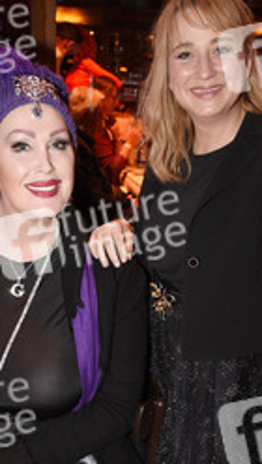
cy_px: 329
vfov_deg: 37.8
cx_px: 144
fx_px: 665
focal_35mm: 54
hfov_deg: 22.3
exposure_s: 1/60
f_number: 6.3
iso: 2000
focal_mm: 32
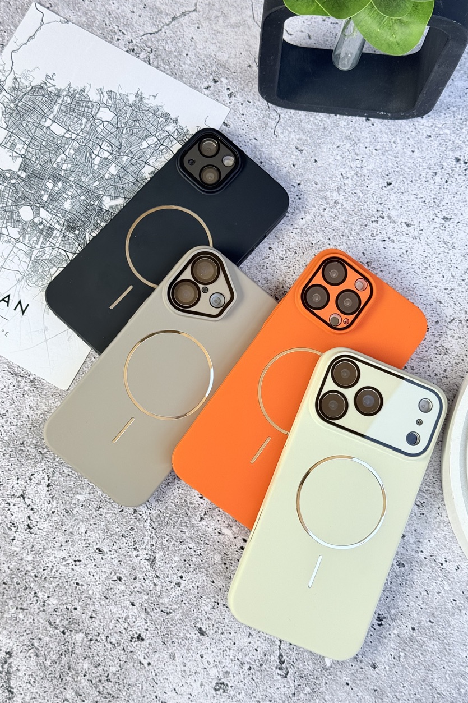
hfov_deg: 26.5
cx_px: 247
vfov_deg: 38.9
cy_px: 355
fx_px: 995
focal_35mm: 51
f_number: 1.78
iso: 80
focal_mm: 6.76
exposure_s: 1/855
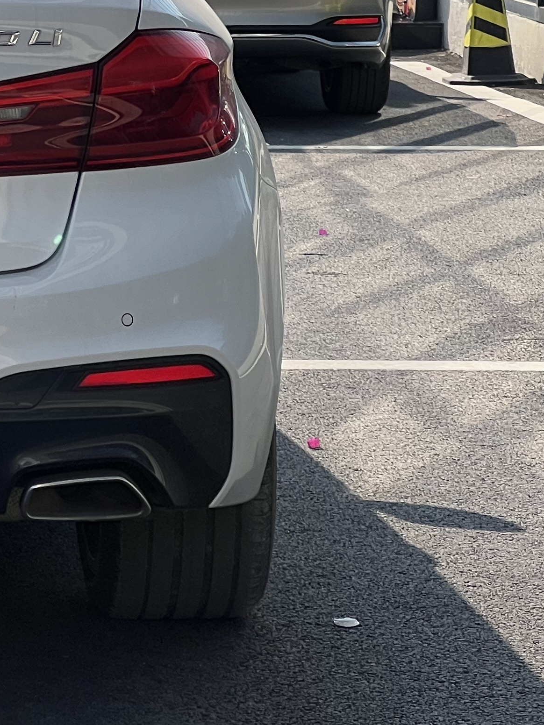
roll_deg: -1.1
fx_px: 4191
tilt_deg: -2.8
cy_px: 43
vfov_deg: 9.8
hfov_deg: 7.3
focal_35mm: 200
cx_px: -341
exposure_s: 1/657
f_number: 2.8
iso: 32
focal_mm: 9
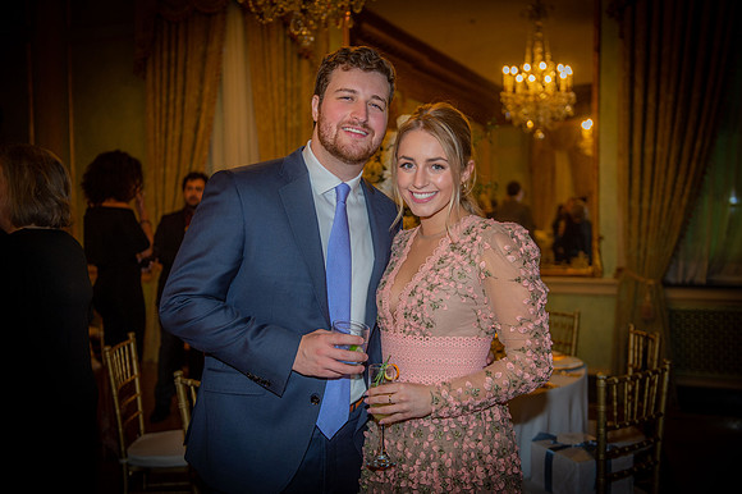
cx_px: 371
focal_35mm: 38
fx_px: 783
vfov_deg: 35.0
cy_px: 247
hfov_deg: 50.7
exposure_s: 1/100
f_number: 2.8
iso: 1250
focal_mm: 38
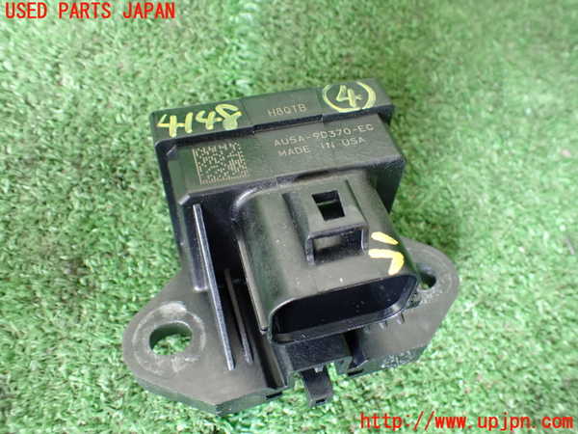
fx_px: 501
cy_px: 217
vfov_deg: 46.8
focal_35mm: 30
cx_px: 289
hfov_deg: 60.0
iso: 800
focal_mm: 5.4
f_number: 2.3
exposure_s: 1/80
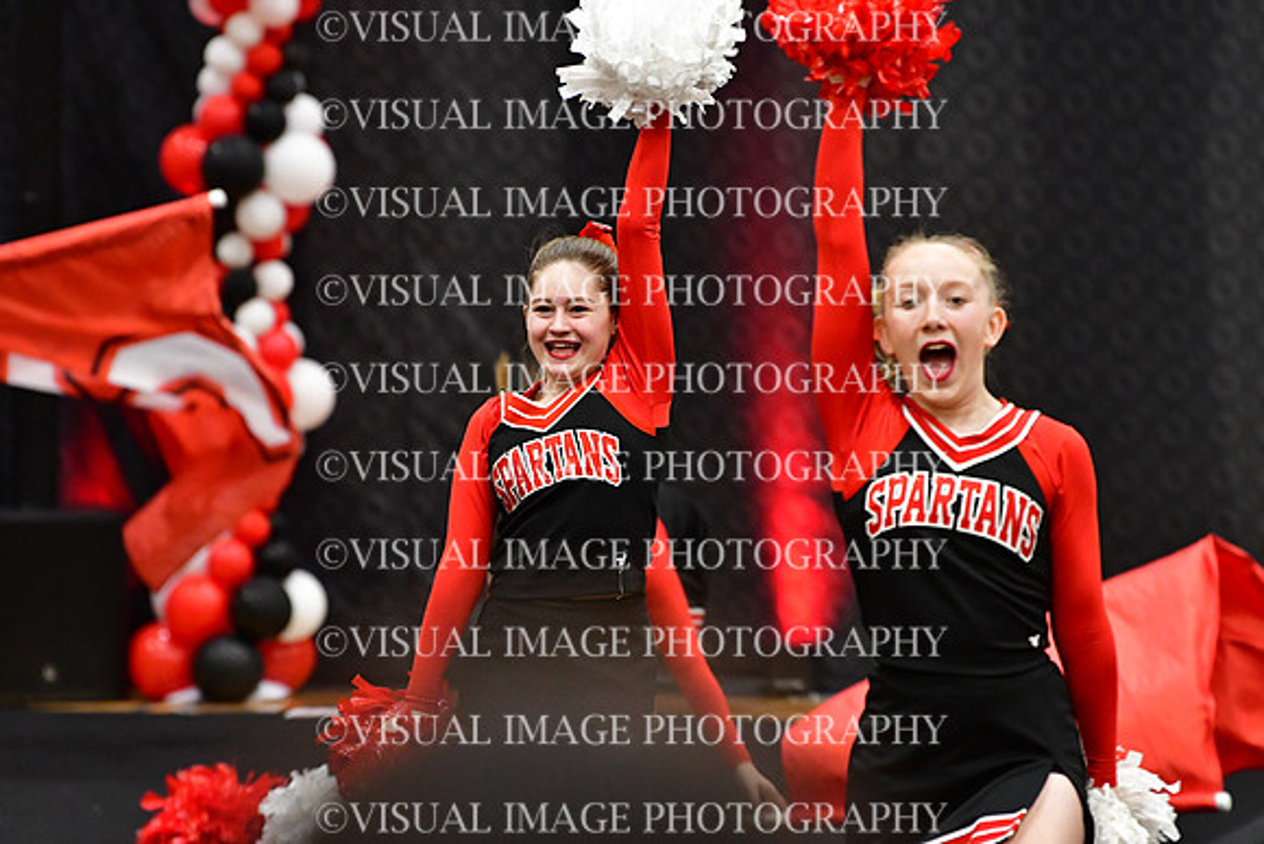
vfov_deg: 4.6
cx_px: 632
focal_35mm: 300
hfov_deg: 6.9
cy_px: 422
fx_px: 10535
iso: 5000
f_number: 3.5
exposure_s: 1/500
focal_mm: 200
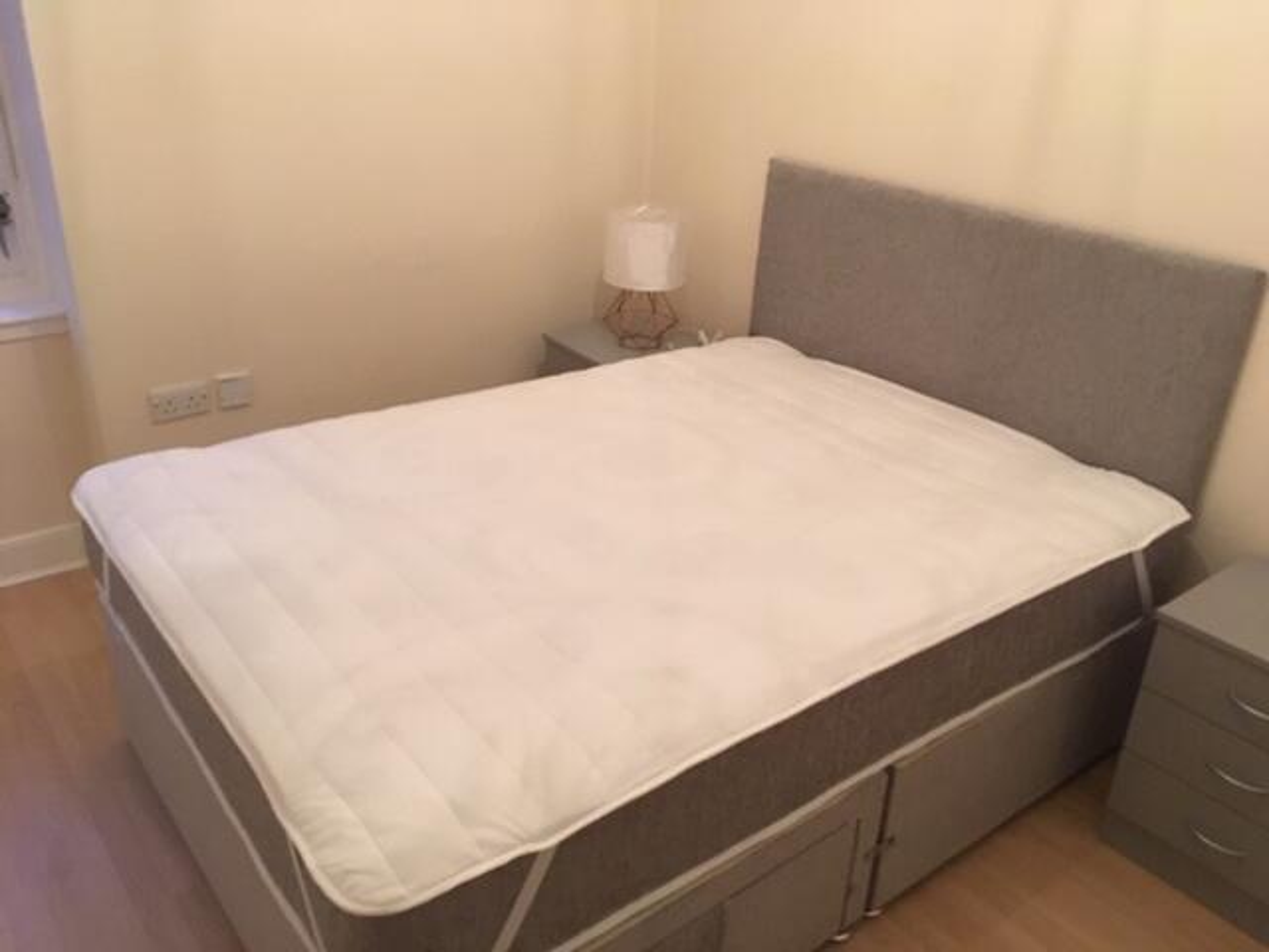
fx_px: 1063
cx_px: 634
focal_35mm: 29
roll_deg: -1.8
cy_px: 476
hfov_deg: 61.7
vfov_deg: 48.2
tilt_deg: -23.0
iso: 250
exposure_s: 1/17
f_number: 2.2
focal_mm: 4.15
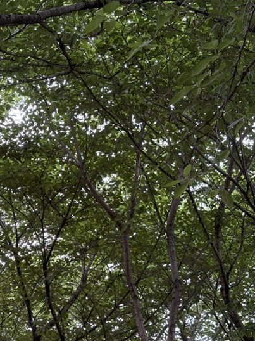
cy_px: 285
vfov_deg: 19.6
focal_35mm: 99
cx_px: 20
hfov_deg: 14.8
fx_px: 973
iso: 100
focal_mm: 5.96
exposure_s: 1/104
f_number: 1.6
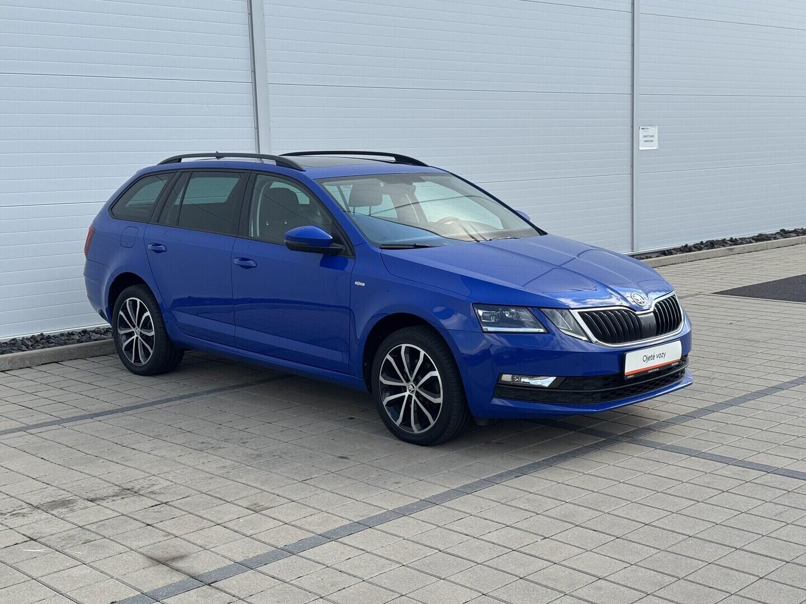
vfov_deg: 30.3
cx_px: 403
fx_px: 1118
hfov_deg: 39.7
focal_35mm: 48
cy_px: 302
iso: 64
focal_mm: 6.76
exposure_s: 1/2179
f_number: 1.78
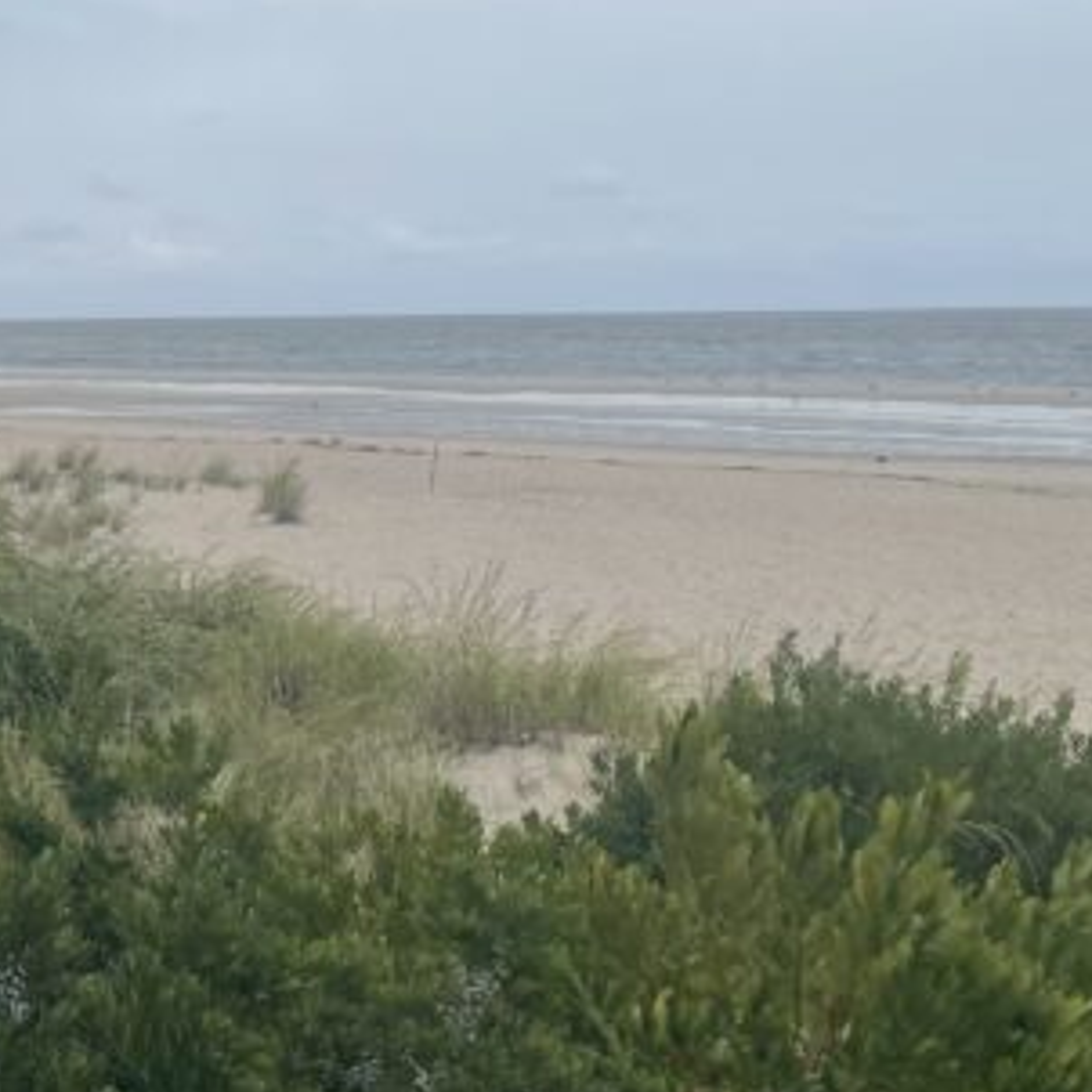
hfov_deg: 21.2
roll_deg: +0.8
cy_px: 242
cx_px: -87
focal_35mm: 78
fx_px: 2784
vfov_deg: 21.9
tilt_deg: +2.1
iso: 32
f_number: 1.6
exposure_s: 1/346
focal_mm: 4.2
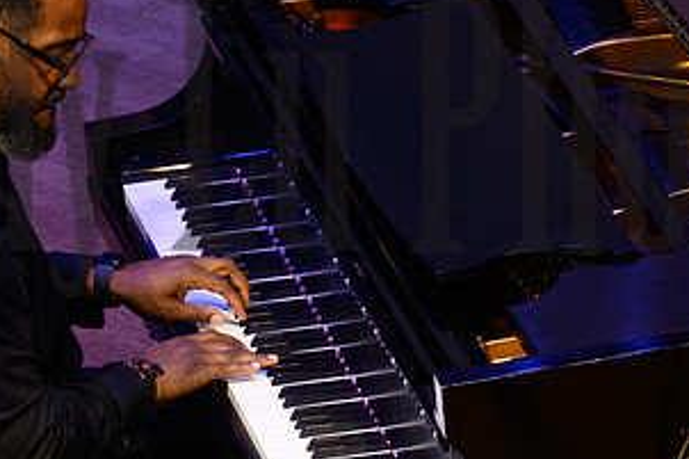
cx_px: 326
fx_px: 11037
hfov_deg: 3.6
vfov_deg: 2.4
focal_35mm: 577
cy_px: 134
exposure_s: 1/250
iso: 4000
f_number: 8
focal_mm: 200
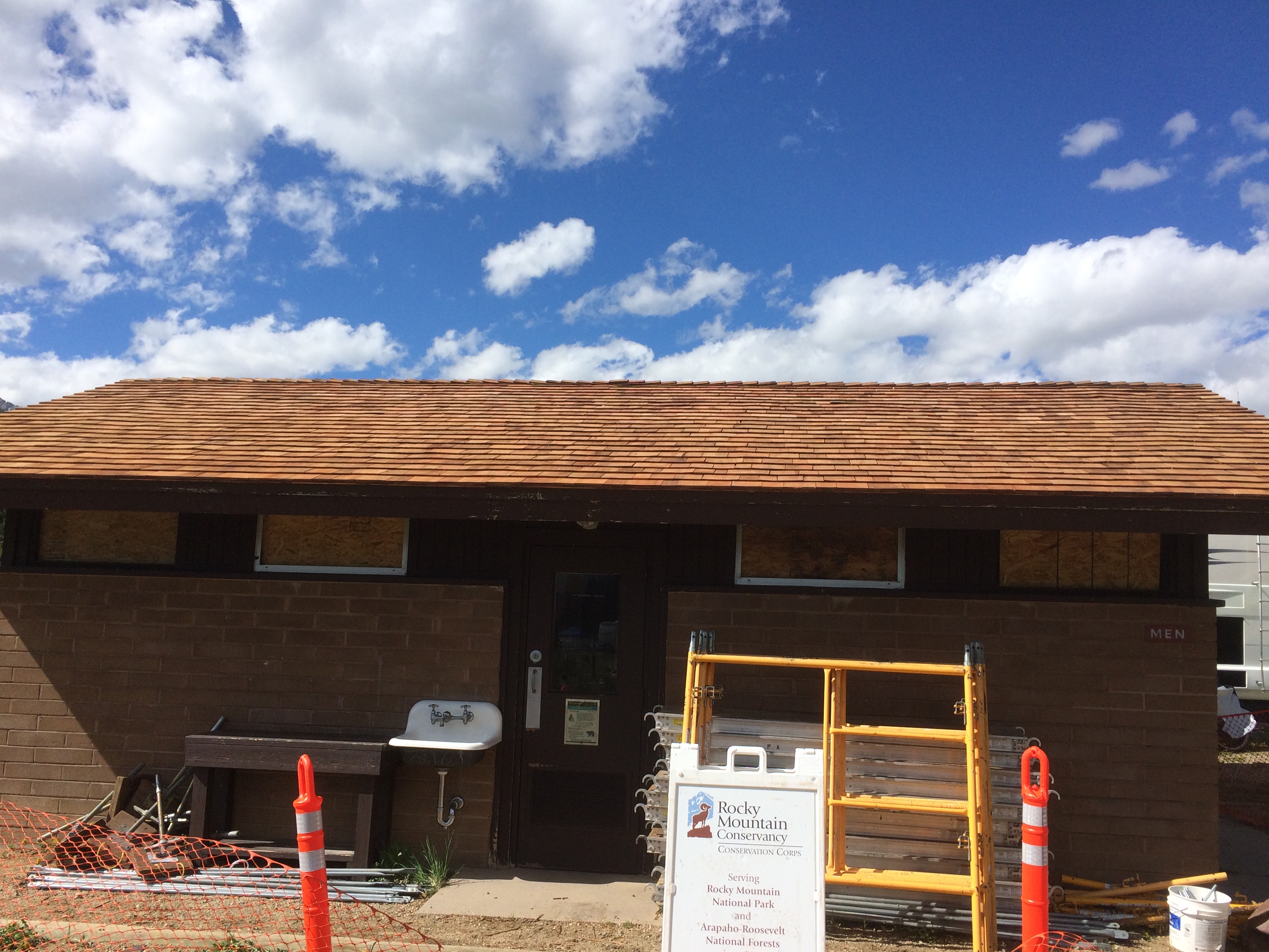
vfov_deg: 45.4
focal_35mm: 31
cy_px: 508
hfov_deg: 58.3
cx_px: 642
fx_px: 1136
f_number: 2.2
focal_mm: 4.15
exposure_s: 1/2740
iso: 32
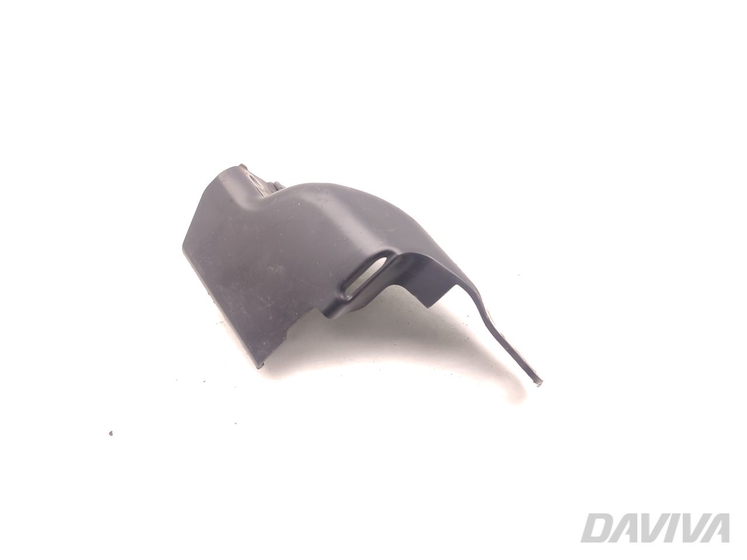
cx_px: 374
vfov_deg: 56.8
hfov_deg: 71.6
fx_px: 518
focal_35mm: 24
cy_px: 280
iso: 160
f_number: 1.89
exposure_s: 1/80
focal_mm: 5.89
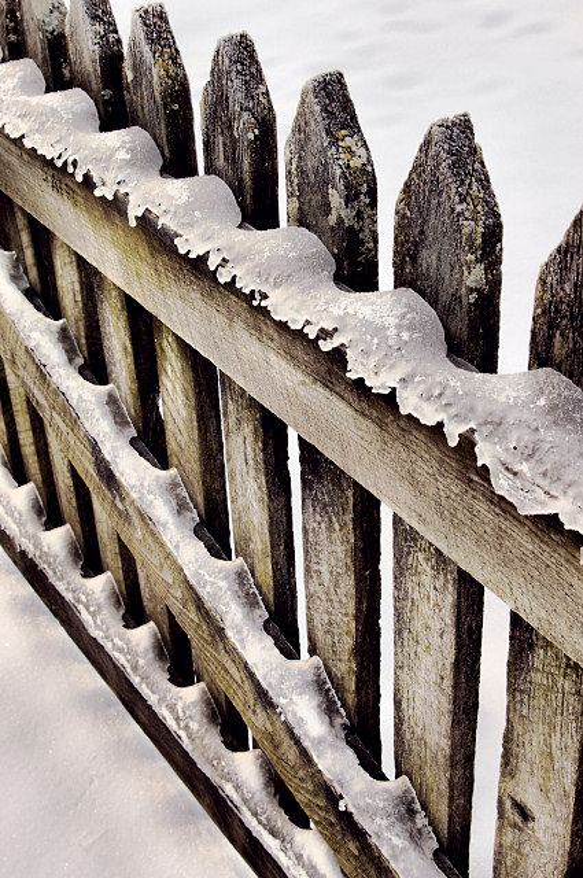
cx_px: 292
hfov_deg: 31.8
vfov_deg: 46.5
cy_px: 439
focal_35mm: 42
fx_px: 1023
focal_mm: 28
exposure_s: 1/125
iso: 200
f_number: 9.5
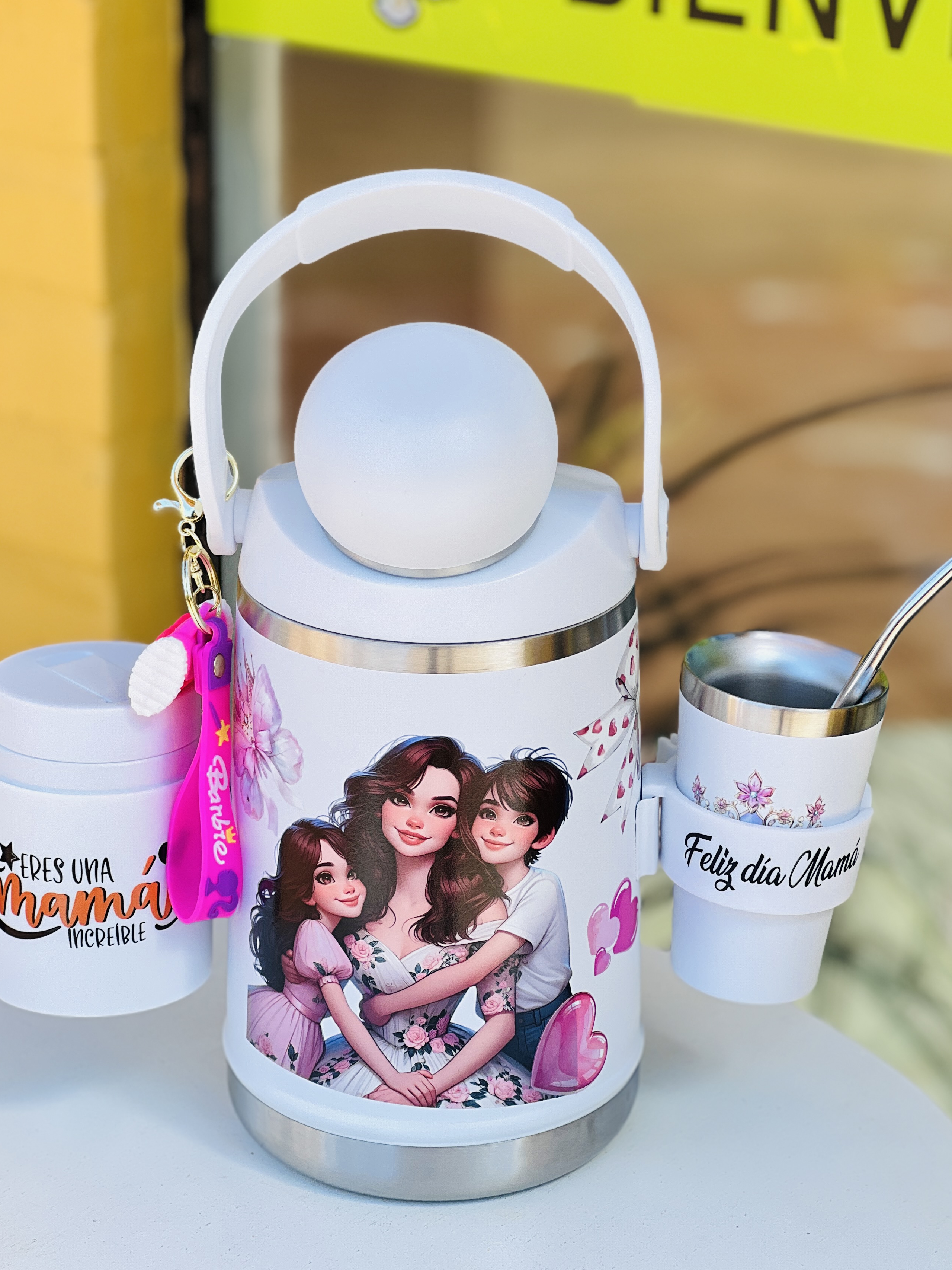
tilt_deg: -17.2
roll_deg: -1.3
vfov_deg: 21.5
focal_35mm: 91
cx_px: 481
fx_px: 3337
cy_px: 533
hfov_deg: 16.2
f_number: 2.8
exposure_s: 1/121
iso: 32
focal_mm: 9
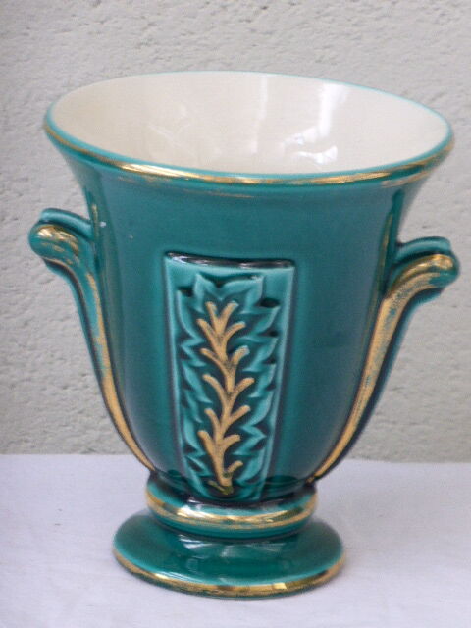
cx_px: 236
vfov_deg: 8.4
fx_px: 4281
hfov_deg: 6.3
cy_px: 314
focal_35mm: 236
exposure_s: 1/8
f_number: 5.6
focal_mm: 38.2
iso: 400
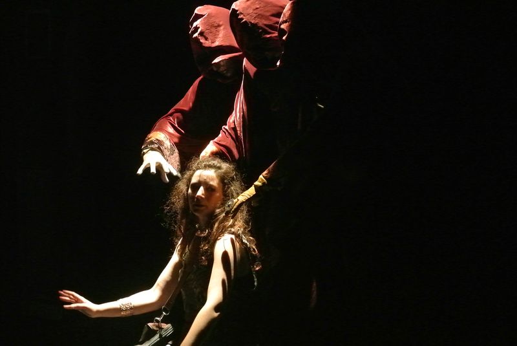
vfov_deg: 11.5
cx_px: 258
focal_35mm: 119
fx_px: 1710
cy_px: 173
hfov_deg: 17.2
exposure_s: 1/60
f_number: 4
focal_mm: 44.2
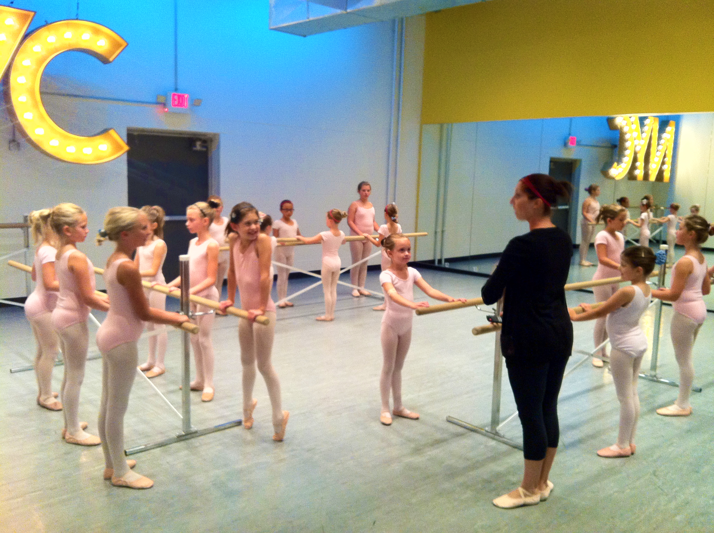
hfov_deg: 52.7
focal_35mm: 35
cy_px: 266
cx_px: 357
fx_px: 721
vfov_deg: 40.6
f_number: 2.8
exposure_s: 1/15
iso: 160
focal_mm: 3.85
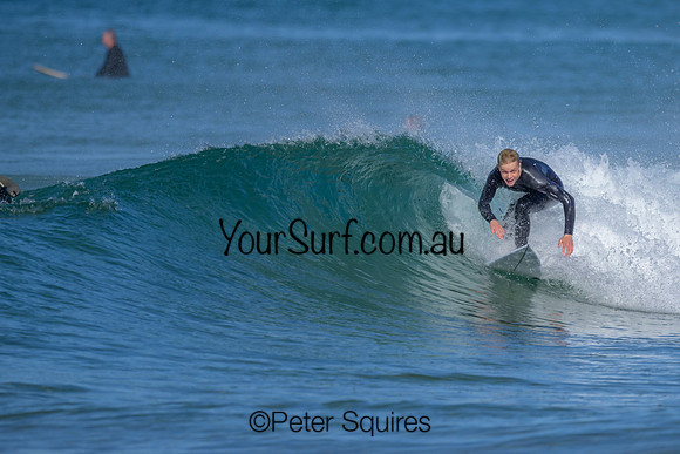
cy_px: 238
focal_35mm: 1093
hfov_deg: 1.9
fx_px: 20648
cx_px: 464
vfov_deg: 1.3
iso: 200
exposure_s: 1/2000
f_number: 6.3
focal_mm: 800
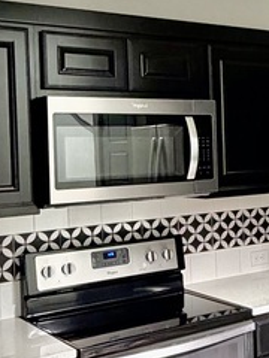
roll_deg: +1.9
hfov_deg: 22.2
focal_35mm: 63
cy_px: 152
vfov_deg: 30.7
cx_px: 284
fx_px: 653
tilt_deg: +0.1
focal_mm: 2.22
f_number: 2.2
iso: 400
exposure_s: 1/60
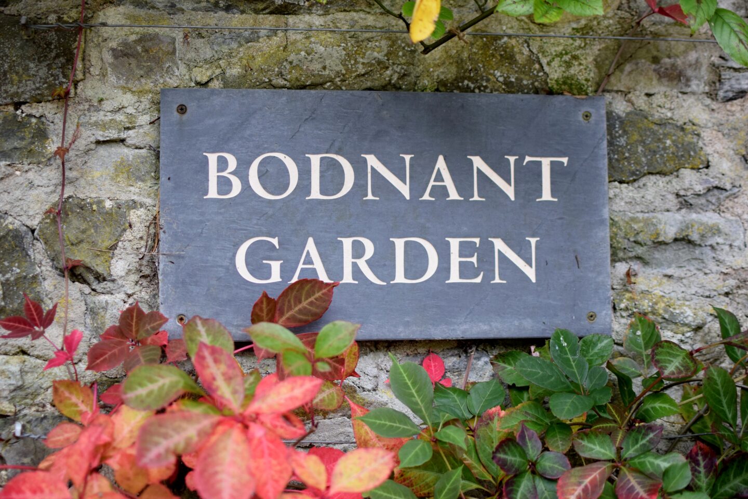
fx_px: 1091
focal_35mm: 52
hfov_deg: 37.9
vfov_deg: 25.8
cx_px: 374
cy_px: 250
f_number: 2.2
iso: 800
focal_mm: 35
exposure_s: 1/640
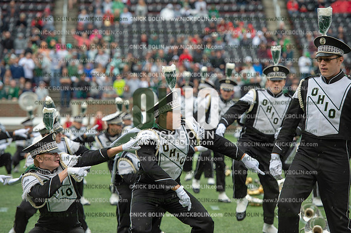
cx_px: 176
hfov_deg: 12.8
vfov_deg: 8.6
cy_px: 116
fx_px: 1559
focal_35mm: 160
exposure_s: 1/500
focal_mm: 160
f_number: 4
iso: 400
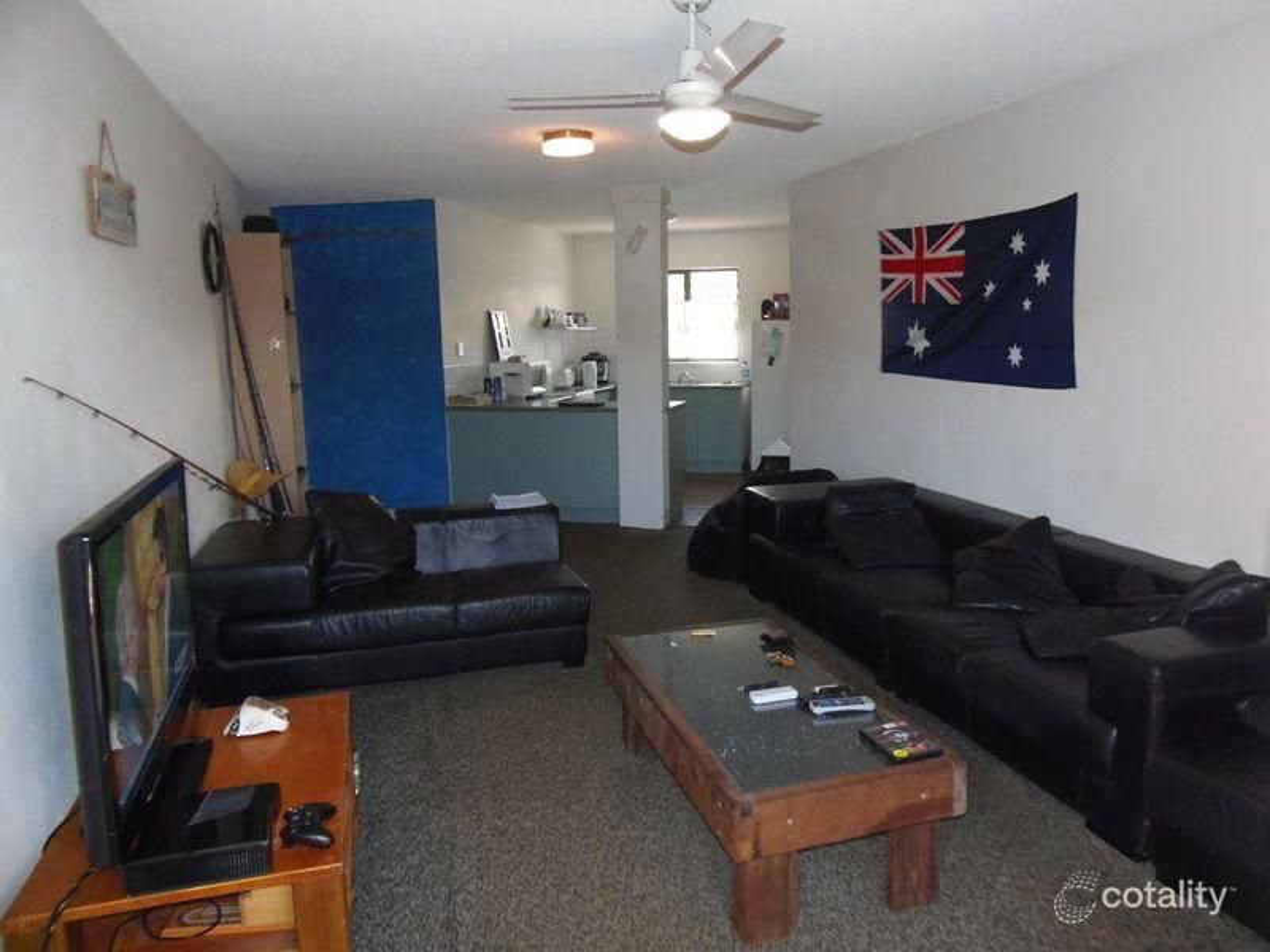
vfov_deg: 56.8
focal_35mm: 24
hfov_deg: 71.6
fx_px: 881
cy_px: 476
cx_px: 635
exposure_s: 1/30
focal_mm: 4.3
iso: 250
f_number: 2.9
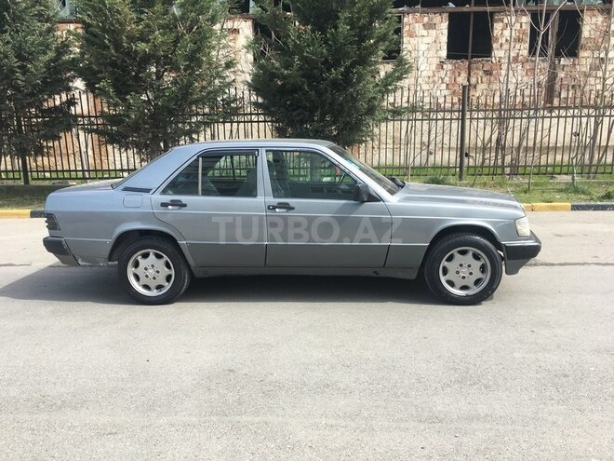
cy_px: 230
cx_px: 307
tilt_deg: -12.0
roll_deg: +0.9
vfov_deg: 48.2
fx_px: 514
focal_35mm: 29
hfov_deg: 61.7
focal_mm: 4.15
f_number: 2.2
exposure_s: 1/420
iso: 25
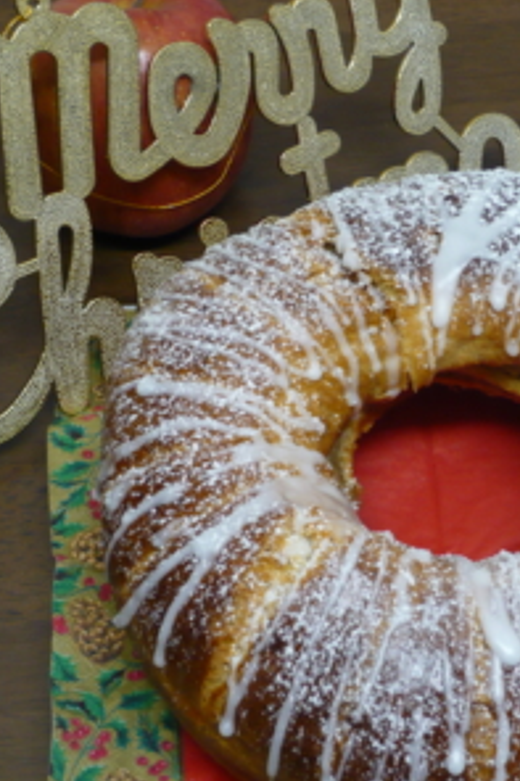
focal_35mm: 76
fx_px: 1648
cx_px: 412
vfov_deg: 26.7
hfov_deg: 17.8
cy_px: 393
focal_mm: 8.9
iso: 200
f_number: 4
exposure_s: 1/8
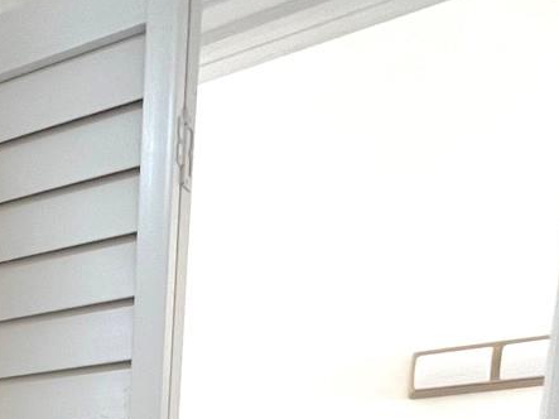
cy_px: 709
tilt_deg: -9.1
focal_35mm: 47
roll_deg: -1.8
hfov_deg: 35.0
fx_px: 759
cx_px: -49
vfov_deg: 22.1
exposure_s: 1/120
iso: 200
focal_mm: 1.57
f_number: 1.8
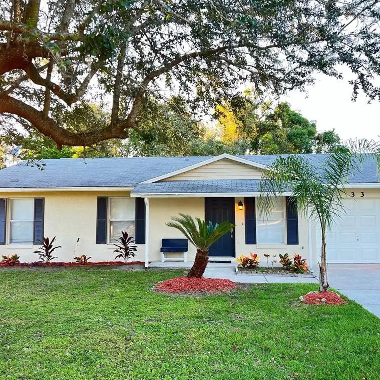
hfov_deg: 52.5
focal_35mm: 31
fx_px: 385
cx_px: 192
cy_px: 191
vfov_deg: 52.5
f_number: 1.5
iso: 64
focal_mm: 5.7
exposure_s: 1/121
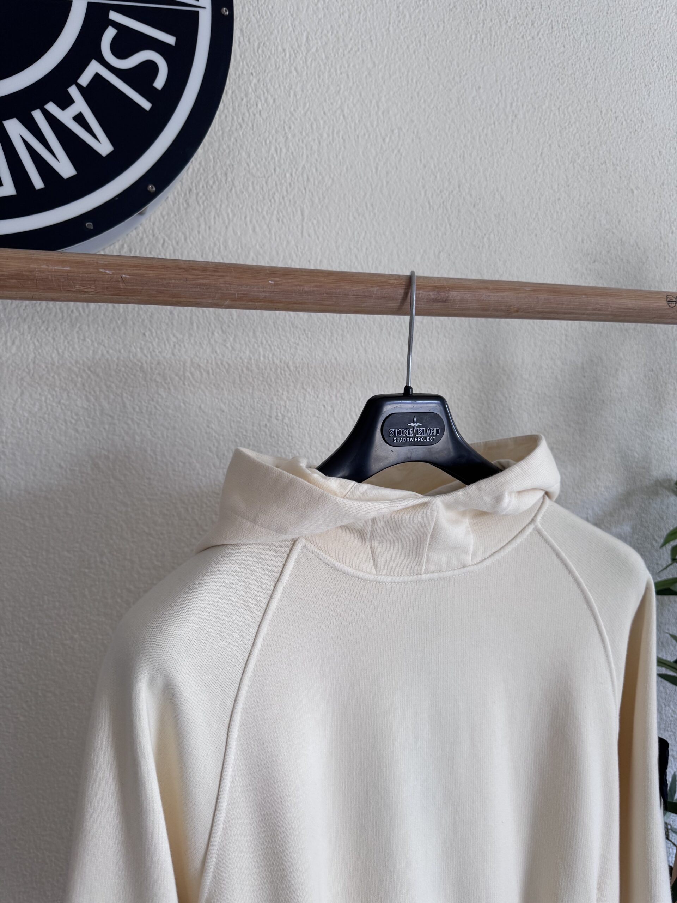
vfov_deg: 71.6
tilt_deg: -1.3
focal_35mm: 24
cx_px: 338
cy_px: 452
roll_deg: +2.0
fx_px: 626
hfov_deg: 56.8
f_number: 1.78
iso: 125
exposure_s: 1/121
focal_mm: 6.76
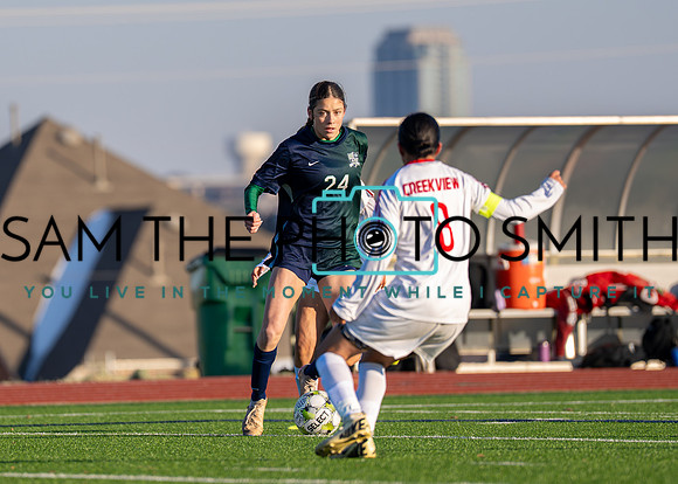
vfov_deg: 3.5
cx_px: 223
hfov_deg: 4.9
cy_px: 208
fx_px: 7956
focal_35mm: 413
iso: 200
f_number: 2.8
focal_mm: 200
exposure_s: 1/2500
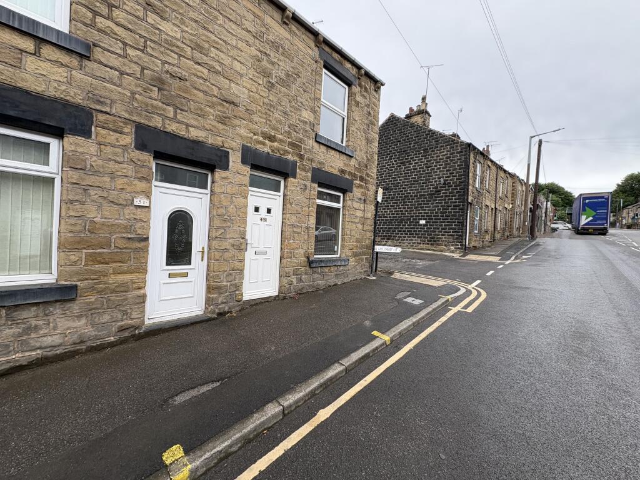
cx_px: 320
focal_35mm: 14
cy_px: 240
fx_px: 259
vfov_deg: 85.7
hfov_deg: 102.1
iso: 40
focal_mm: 2.22
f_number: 2.2
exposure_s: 1/573
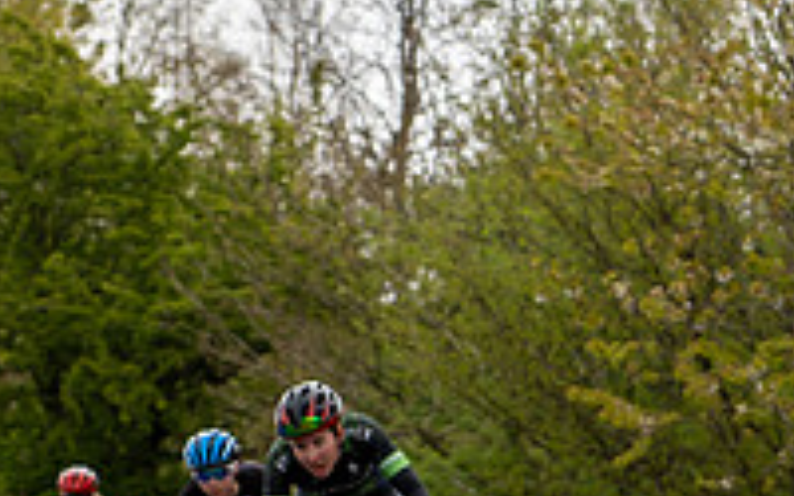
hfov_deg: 6.5
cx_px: -153
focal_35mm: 321
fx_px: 6946
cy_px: 464
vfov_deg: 4.1
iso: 200
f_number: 3.5
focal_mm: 70
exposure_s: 1/640
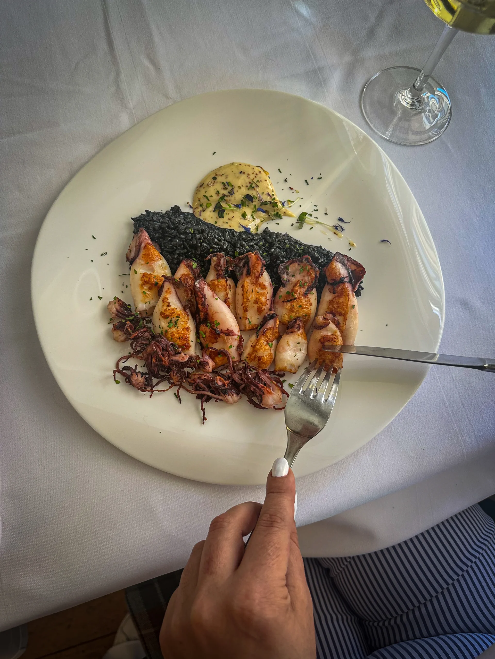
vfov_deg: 71.6
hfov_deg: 56.8
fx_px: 458
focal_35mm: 24
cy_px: 330
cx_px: 248
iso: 125
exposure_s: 1/100
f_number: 1.8
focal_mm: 6.9
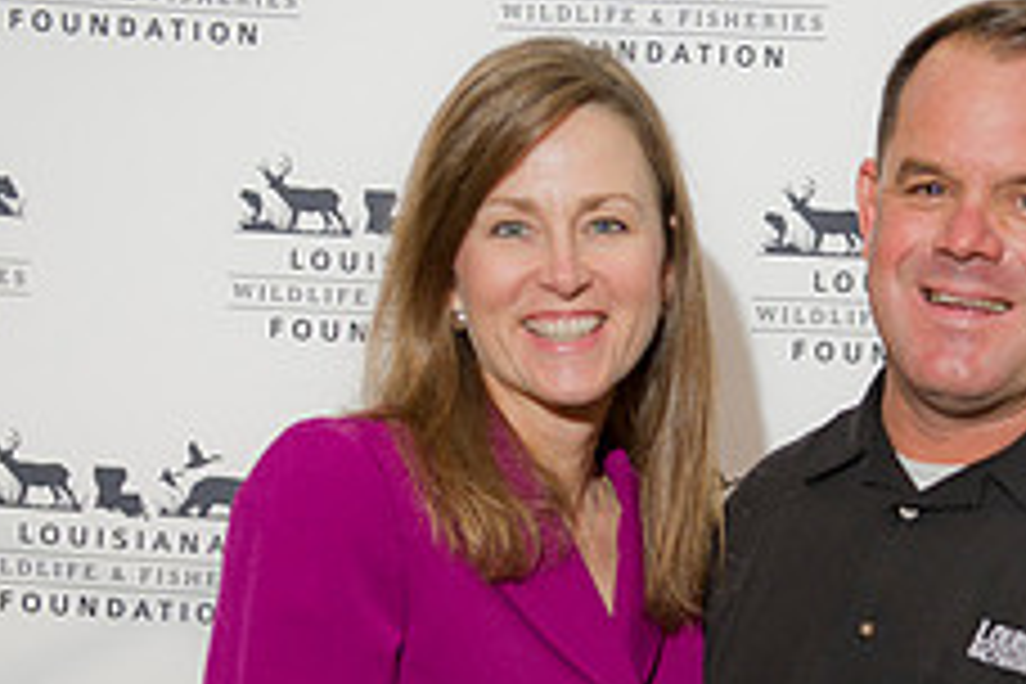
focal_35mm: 122
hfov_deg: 16.5
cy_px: 738
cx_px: 963
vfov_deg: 11.1
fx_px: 3477
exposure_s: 1/125
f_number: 3.5
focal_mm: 48
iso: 800
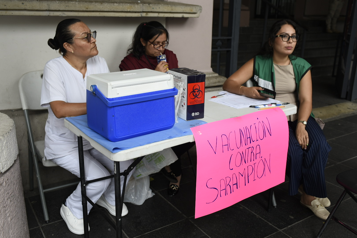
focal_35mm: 35
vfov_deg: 37.9
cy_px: 119
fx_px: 347
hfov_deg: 54.4
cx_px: 178
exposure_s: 1/400
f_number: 4.5
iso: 250
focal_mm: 35
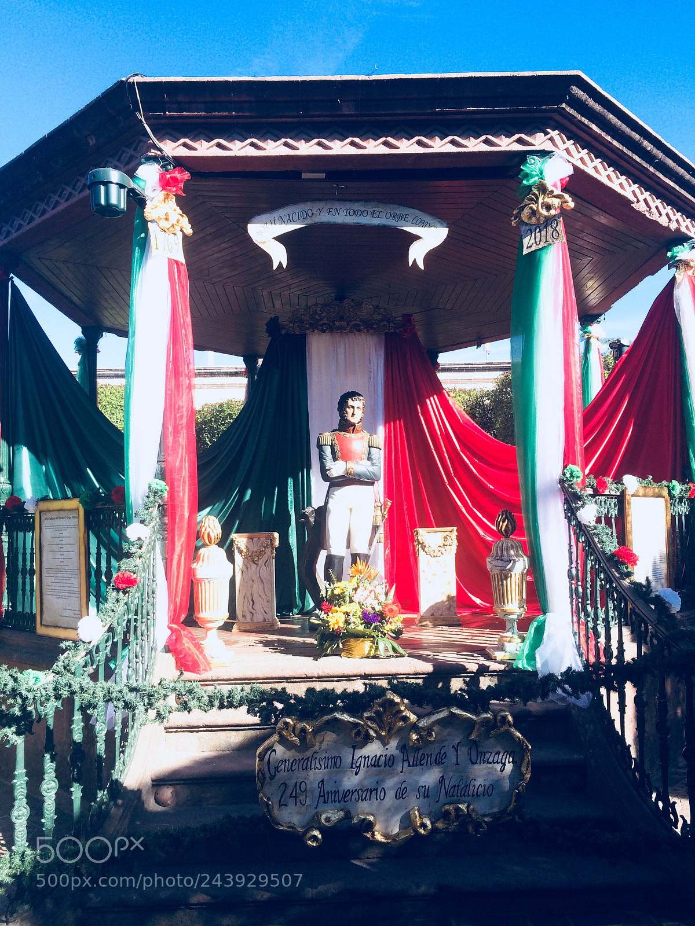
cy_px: 463
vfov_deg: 61.7
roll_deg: -0.3
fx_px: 776
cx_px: 348
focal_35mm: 29
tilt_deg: +2.4
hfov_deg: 48.2
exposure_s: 1/720
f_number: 2.2
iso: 32
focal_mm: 4.15
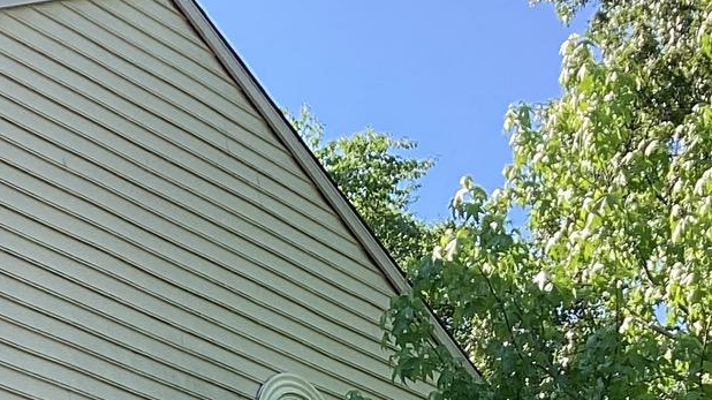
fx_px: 2114
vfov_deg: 9.9
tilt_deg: +12.5
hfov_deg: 18.3
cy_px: 841
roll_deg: +3.0
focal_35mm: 112
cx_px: -105
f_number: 2.4
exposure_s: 1/327
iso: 25
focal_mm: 3.3
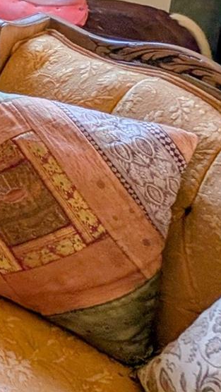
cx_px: -371
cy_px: -92
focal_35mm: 48
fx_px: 500
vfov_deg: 33.7
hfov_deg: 13.2
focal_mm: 2.02
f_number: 1.7
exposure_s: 1/38.8
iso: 44
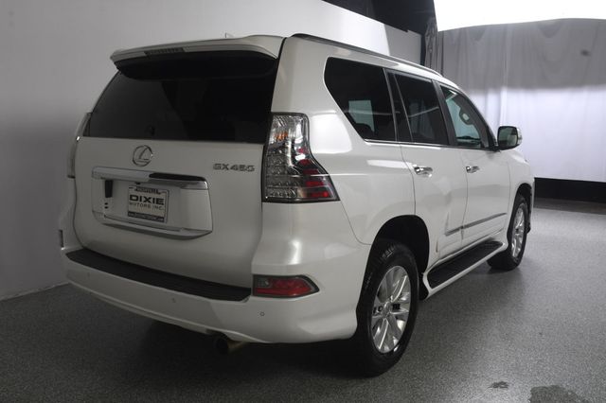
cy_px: 202
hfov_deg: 57.2
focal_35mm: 33
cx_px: 303
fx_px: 555
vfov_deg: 39.9
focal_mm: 22
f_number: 11
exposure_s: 1/160
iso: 100
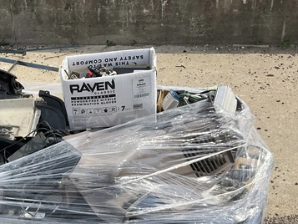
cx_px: 42
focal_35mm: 61
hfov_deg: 30.5
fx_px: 525
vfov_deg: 23.8
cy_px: 172
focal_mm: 3
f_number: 1.8
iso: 25
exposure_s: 1/1451
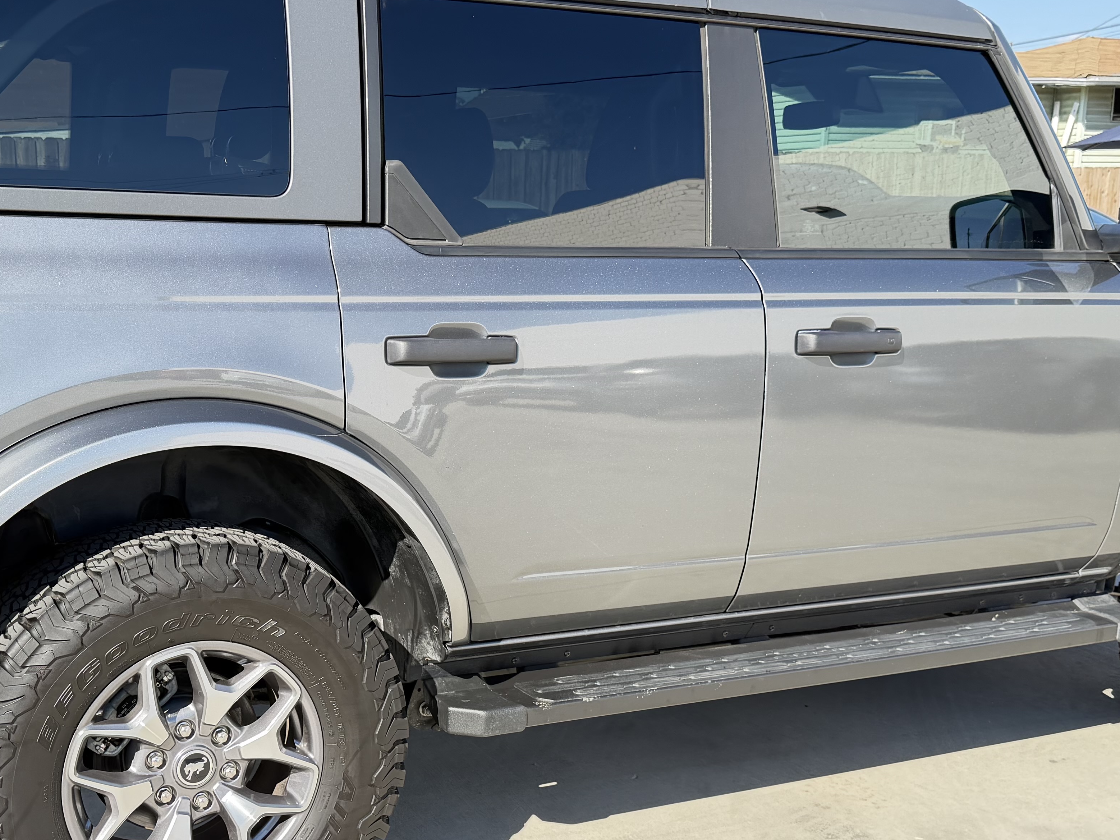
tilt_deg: -11.4
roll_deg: +0.9
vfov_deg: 32.7
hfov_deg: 42.4
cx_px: 385
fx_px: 1424
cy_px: 529
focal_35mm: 44
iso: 100
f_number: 1.78
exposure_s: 1/1139
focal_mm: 6.76
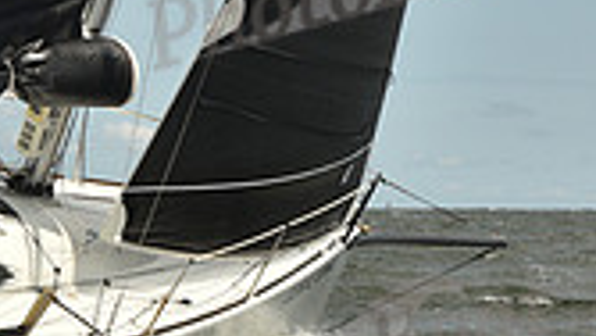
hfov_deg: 8.4
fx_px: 4015
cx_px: -36
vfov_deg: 4.8
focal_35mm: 254
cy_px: 213
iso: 250
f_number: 10
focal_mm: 70
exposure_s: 1/800
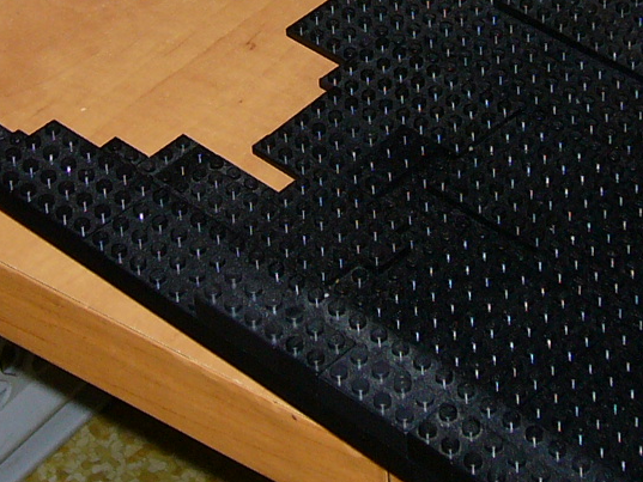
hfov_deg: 13.0
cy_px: -94
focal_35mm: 152
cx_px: 322
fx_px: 2824
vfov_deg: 9.6
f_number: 3.4
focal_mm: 8.5
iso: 100
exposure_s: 1/60
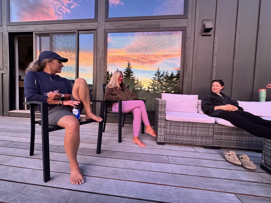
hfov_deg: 102.1
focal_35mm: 14
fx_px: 110
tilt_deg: -4.2
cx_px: 136
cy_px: 102
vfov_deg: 85.7
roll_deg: -2.9
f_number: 2.2
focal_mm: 2.22
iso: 320
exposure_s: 1/99
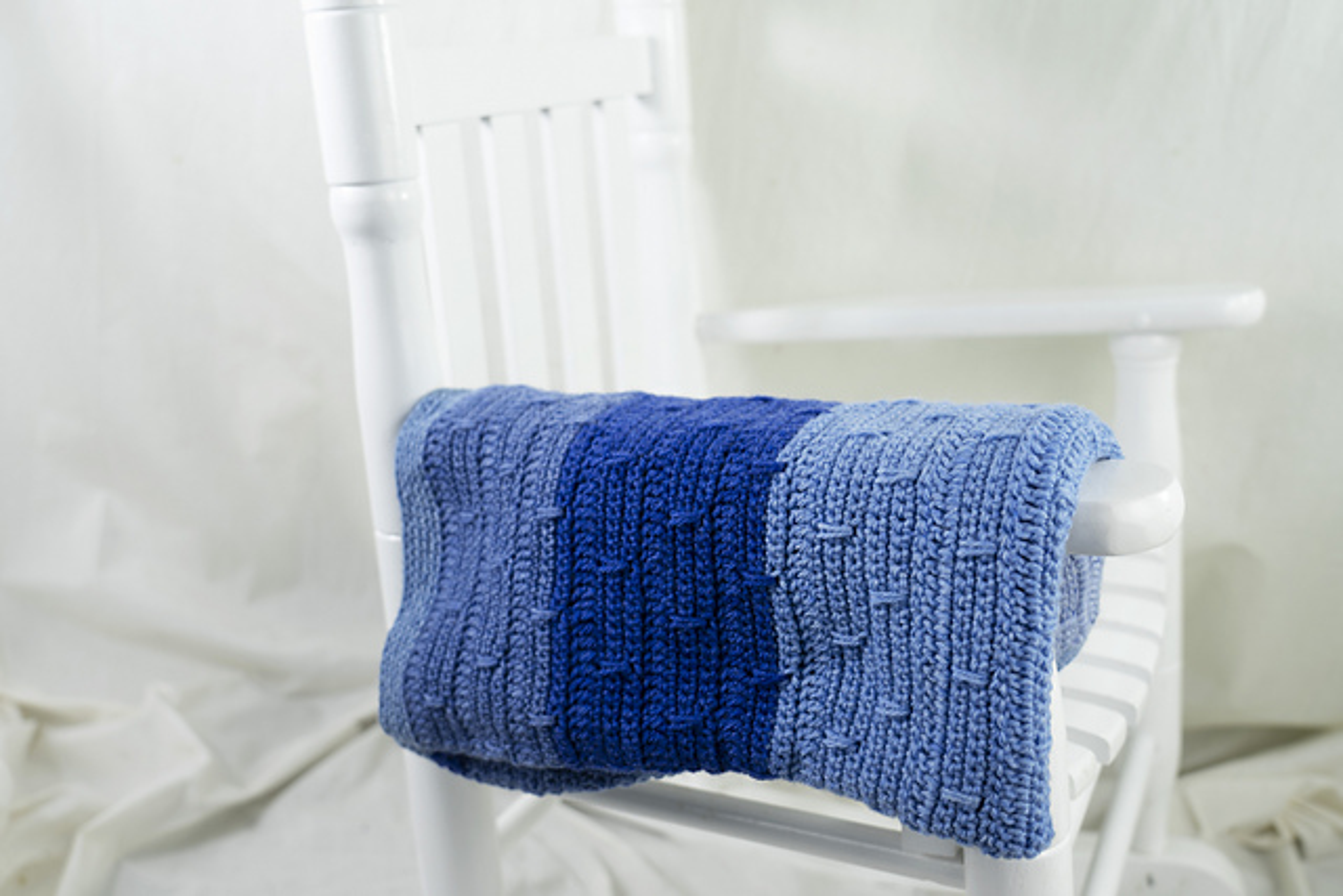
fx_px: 1455
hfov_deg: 49.5
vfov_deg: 34.2
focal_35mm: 39
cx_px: 672
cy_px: 448
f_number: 5
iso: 100
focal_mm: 39
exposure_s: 1/40
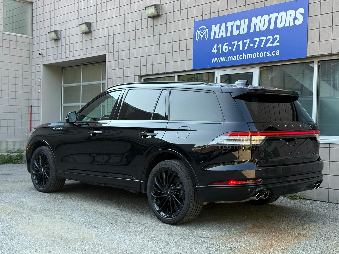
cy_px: 127
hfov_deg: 39.7
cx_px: 170
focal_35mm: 48
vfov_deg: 30.3
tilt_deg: +0.5
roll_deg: -2.0
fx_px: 470
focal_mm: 6.76
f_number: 1.78
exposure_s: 1/574
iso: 100
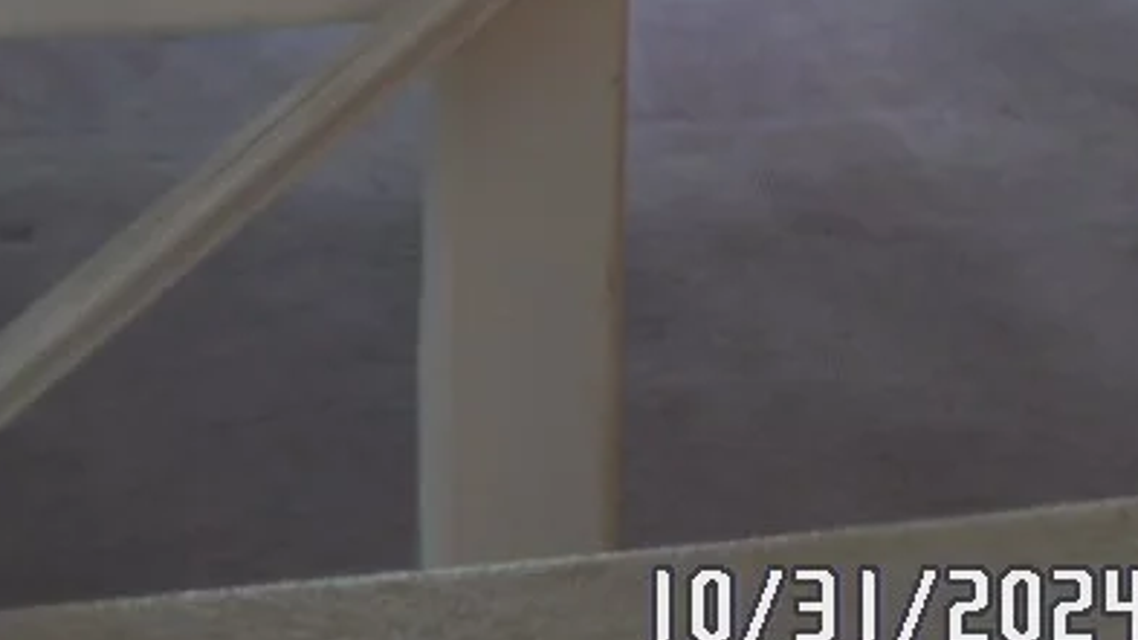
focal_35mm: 71
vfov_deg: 15.8
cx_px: 591
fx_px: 2142
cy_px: -269
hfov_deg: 29.7
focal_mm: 4.5
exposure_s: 1/30
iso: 100
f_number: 2.5
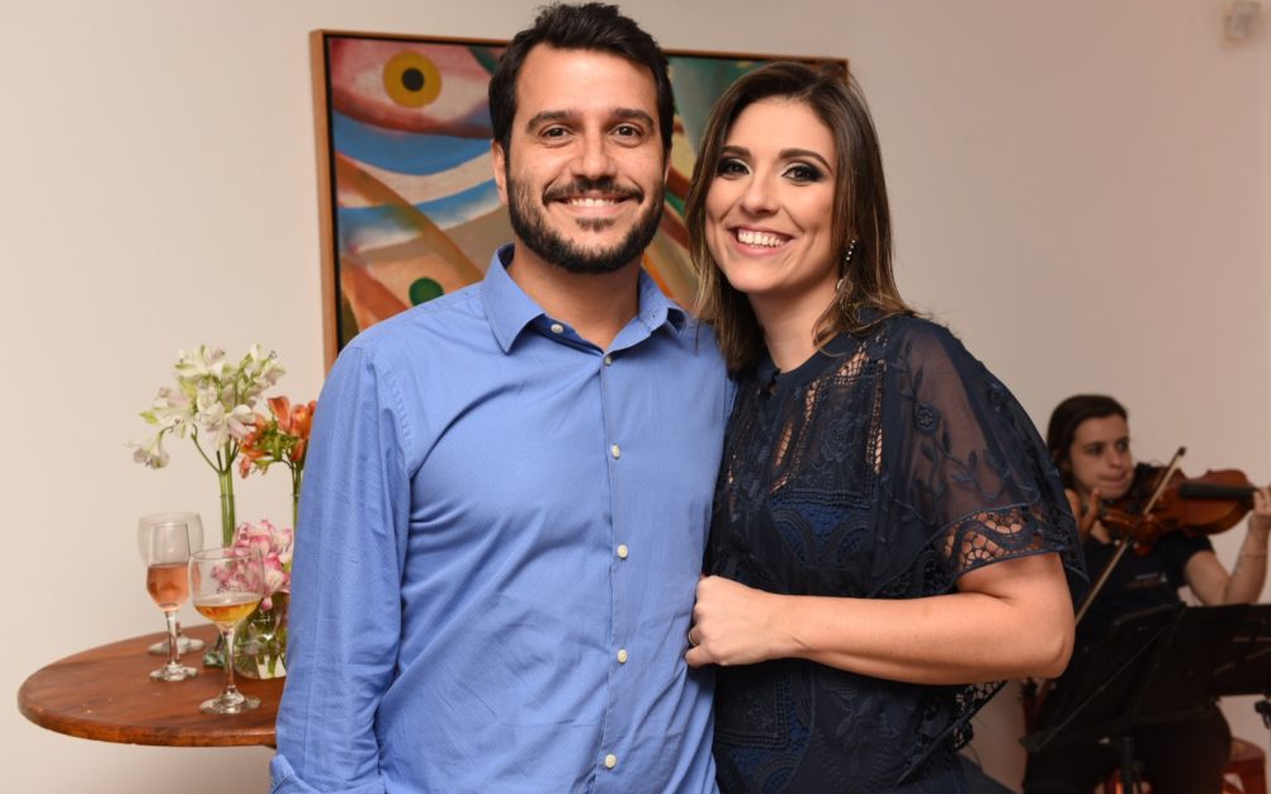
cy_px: 366
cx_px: 628
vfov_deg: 25.8
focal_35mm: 50
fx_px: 1732
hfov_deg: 40.3
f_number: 5.6
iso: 320
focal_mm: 48
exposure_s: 1/160
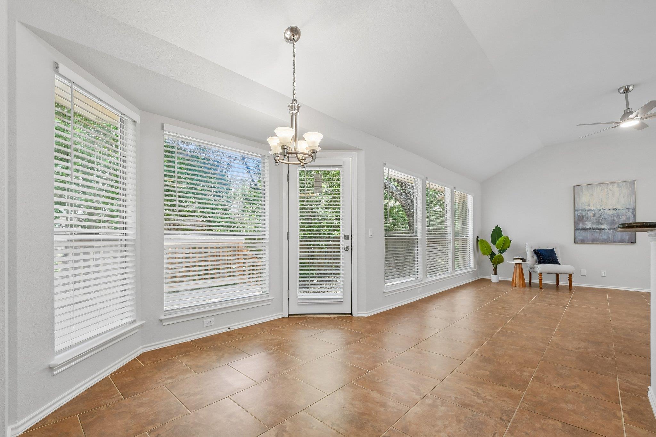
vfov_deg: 77.3
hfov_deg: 100.4
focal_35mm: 15
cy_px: 218
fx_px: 273
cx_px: 328
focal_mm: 10
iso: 400
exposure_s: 1/50
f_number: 8
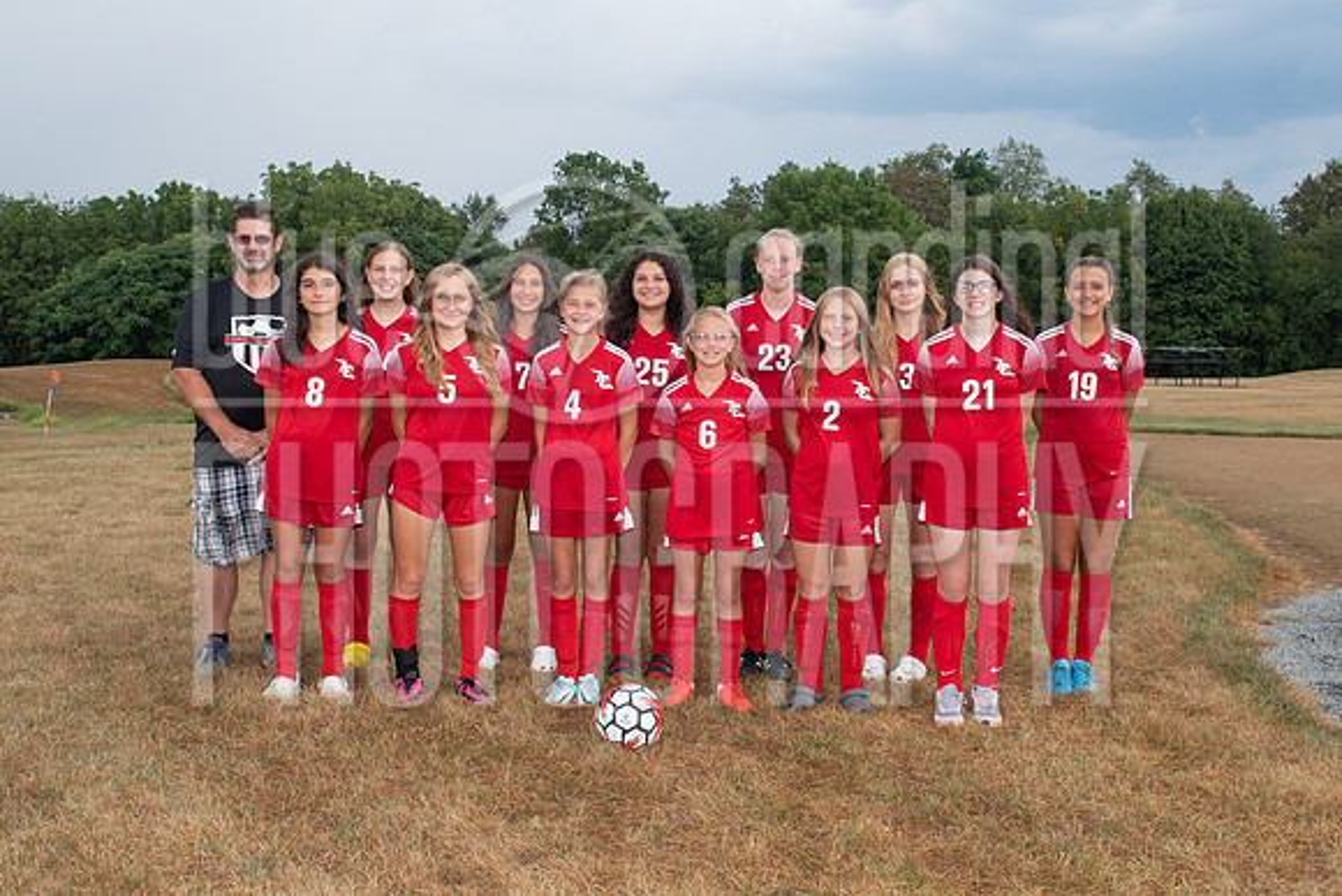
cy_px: 426
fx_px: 1444
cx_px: 670
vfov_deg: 34.4
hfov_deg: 49.8
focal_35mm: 39
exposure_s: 1/250
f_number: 8
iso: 500
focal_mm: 24
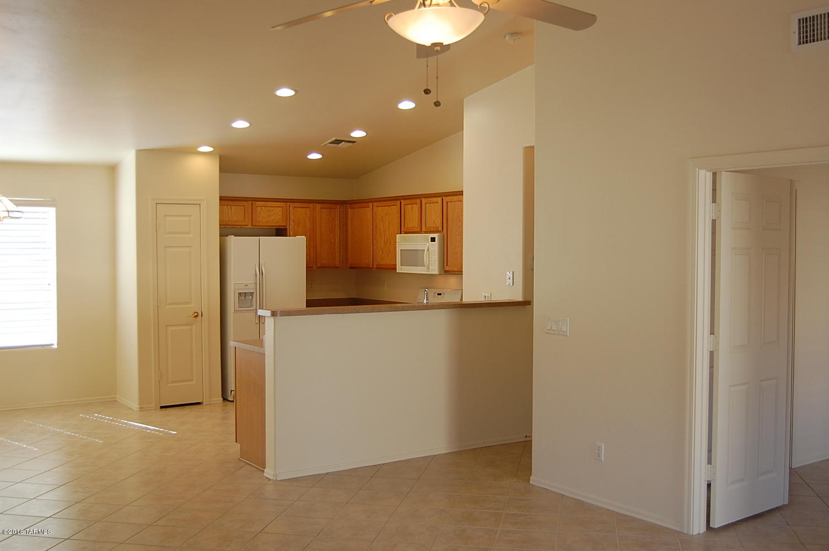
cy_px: 276
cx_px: 414
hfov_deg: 49.6
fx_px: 897
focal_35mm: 39
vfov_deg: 34.1
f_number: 4
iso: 400
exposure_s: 1/60
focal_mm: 26
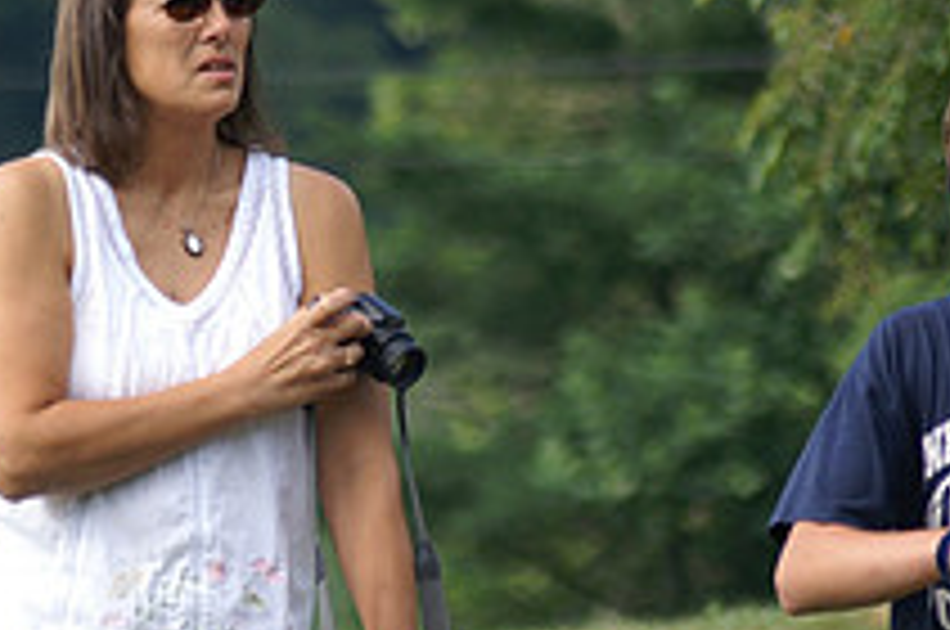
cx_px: 266
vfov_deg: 2.5
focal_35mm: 556
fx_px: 14660
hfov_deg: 3.7
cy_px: 414
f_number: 4.5
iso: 125
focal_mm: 135
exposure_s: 1/400
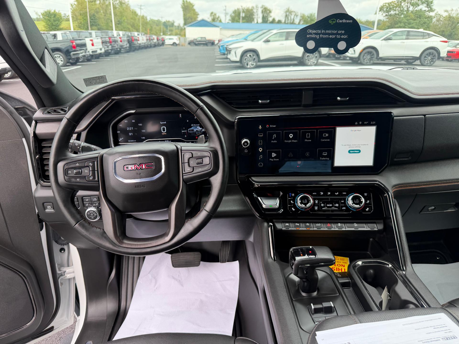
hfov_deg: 71.6
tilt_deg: -21.8
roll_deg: -1.3
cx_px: 230
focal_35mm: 24
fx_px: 318
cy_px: 172
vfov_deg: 56.8
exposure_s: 1/317
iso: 80
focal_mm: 6.76
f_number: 1.78
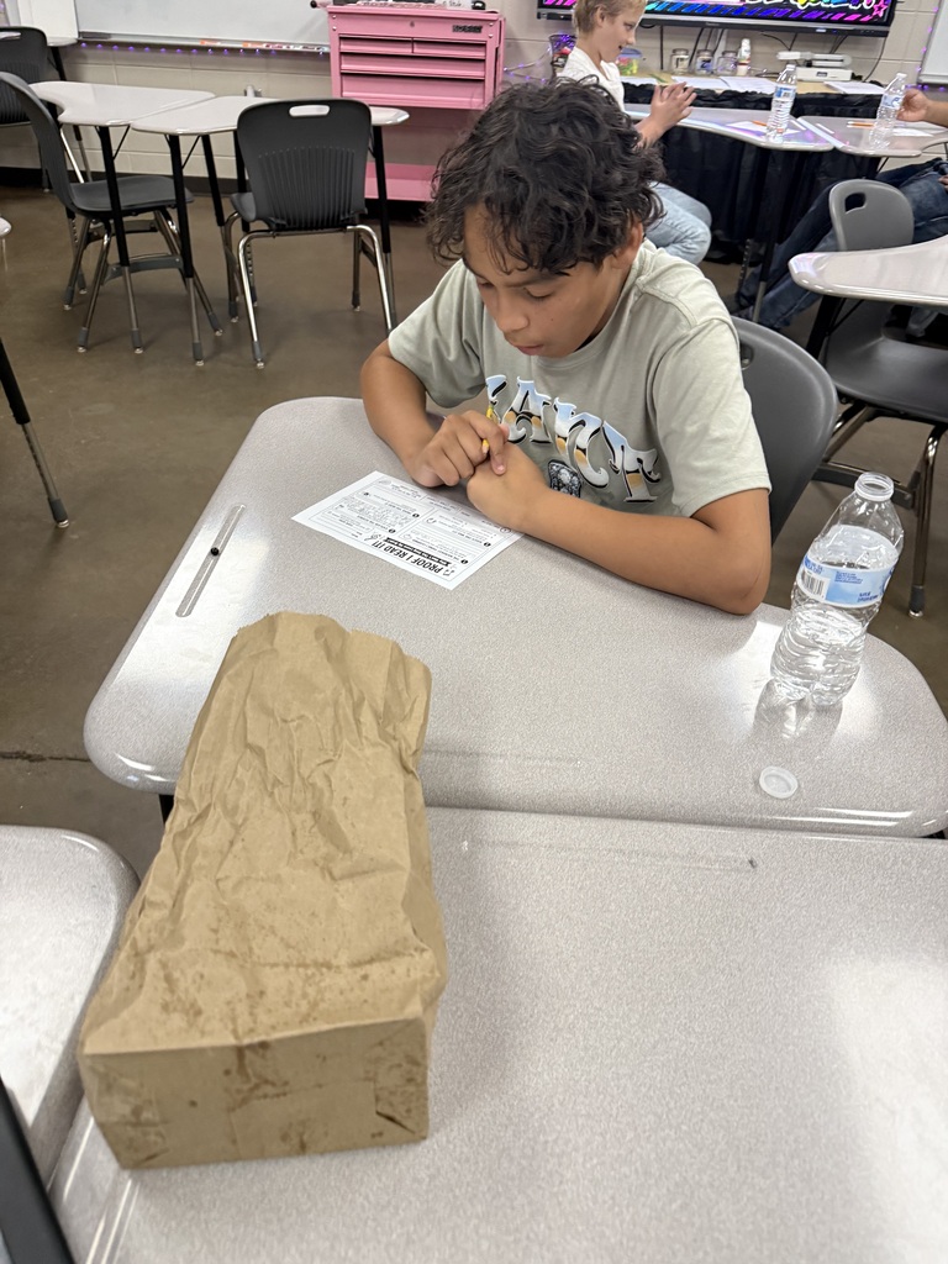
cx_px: 474
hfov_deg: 56.8
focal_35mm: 24
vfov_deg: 71.6
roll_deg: -3.3
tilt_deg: -39.2
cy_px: 632
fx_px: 876
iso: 320
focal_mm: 6.76
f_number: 1.78
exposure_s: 1/60
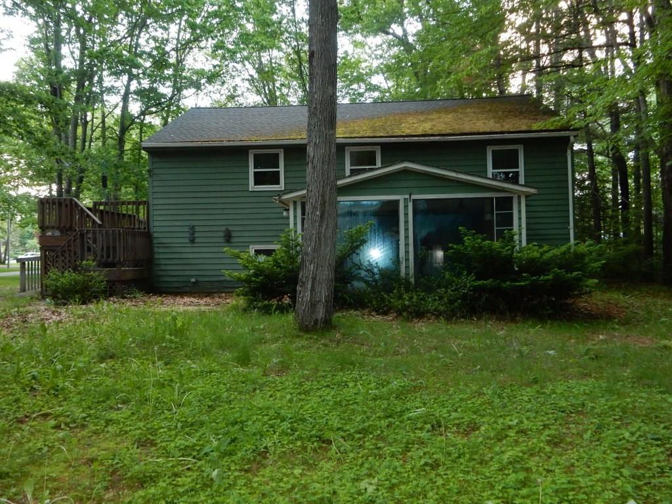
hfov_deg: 60.0
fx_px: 582
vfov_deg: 46.8
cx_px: 336
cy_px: 252
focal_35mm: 30
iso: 450
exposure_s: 1/30
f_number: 4
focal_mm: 5.4
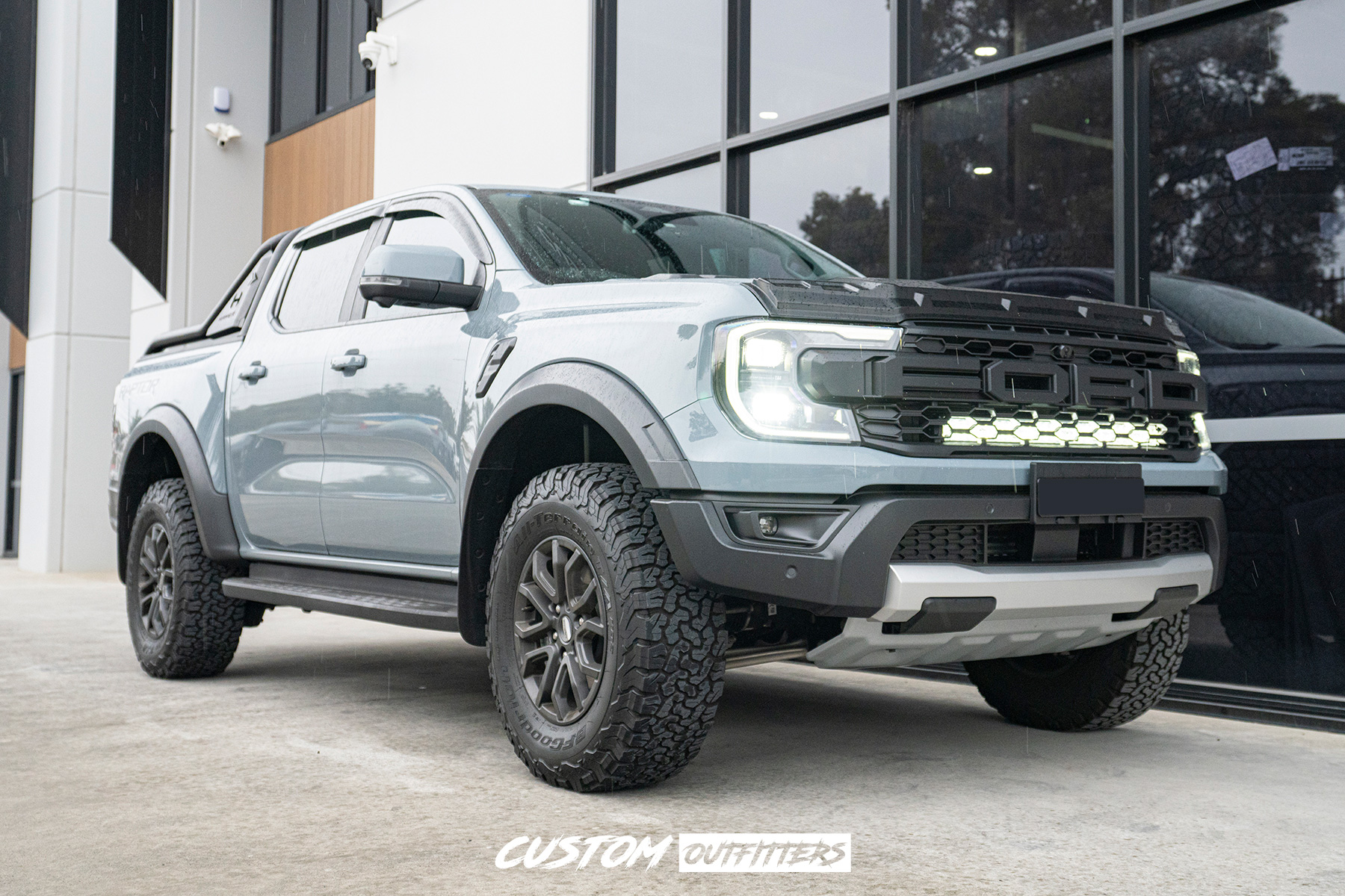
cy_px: 448
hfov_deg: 55.8
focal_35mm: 34
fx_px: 1270
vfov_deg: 38.9
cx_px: 672
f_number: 4
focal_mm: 34
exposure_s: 1/160
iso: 1600
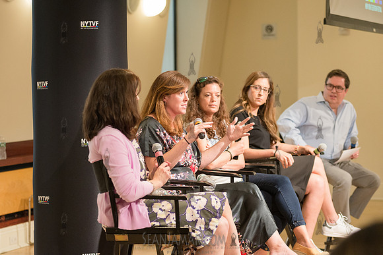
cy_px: 128
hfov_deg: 20.4
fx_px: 1064
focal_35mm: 100
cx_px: 192
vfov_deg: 13.7
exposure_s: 1/125
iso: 2500
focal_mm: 100
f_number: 4
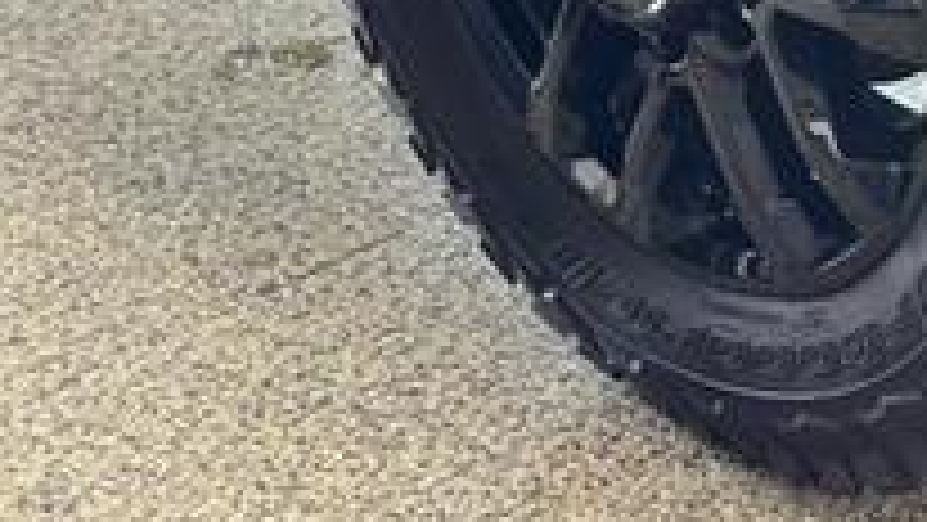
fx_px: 3147
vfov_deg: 9.3
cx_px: 940
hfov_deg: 16.4
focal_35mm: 128
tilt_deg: -24.2
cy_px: -117
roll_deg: +1.8
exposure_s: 1/40
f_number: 1.78
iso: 200
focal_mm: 6.76
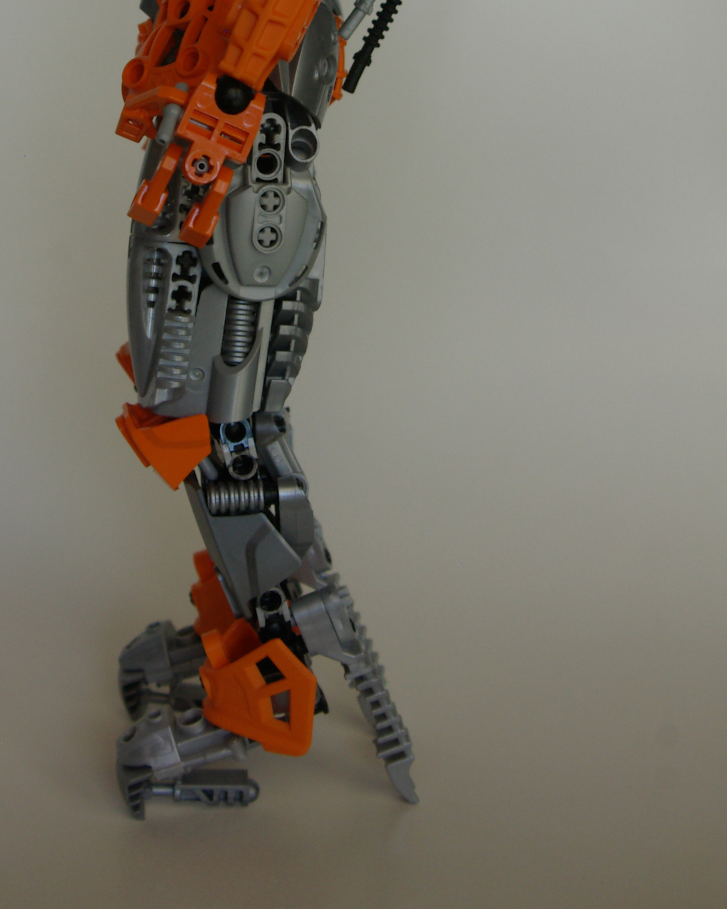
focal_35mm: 72
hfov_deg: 21.2
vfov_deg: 25.6
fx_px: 1936
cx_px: 243
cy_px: 98
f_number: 4.5
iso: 400
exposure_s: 1/90
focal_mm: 28
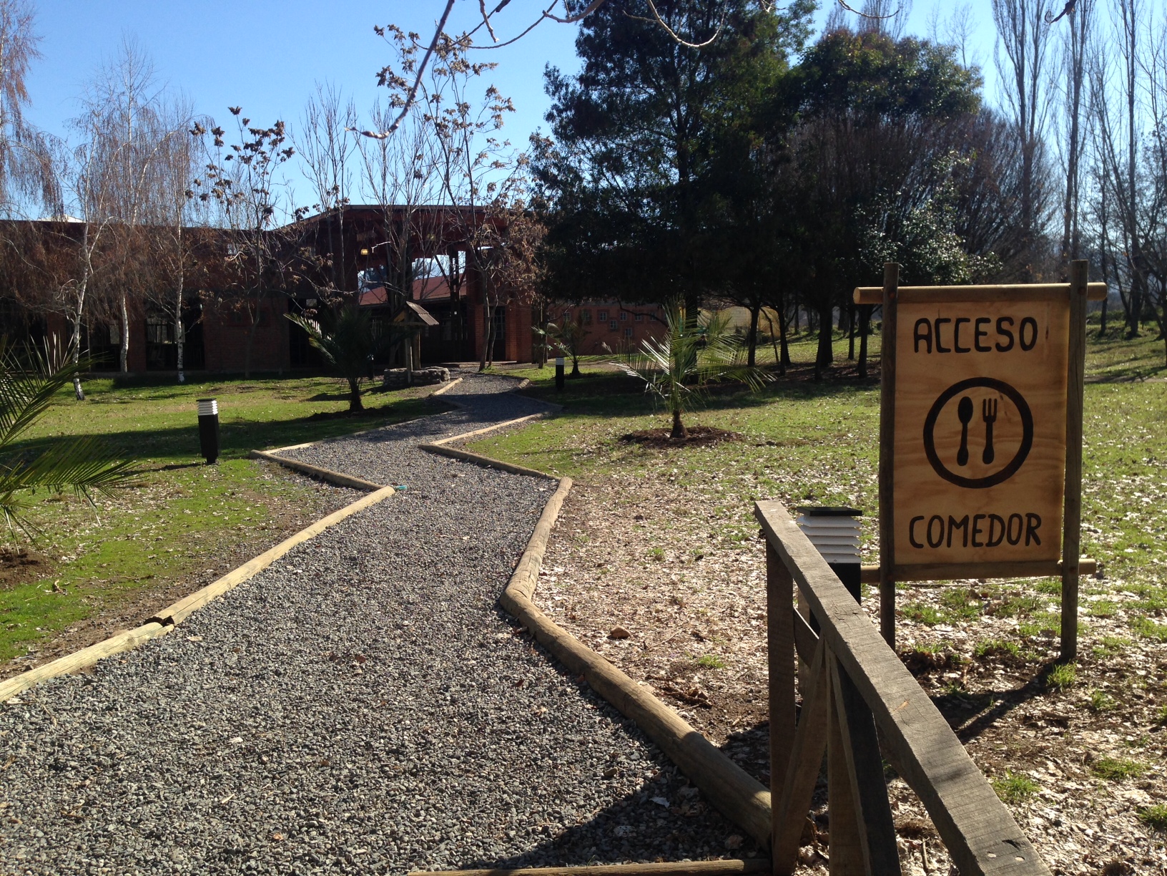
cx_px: 584
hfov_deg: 55.4
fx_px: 1113
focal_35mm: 33
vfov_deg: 42.9
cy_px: 438
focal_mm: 4.12
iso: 50
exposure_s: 1/1085
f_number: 2.4
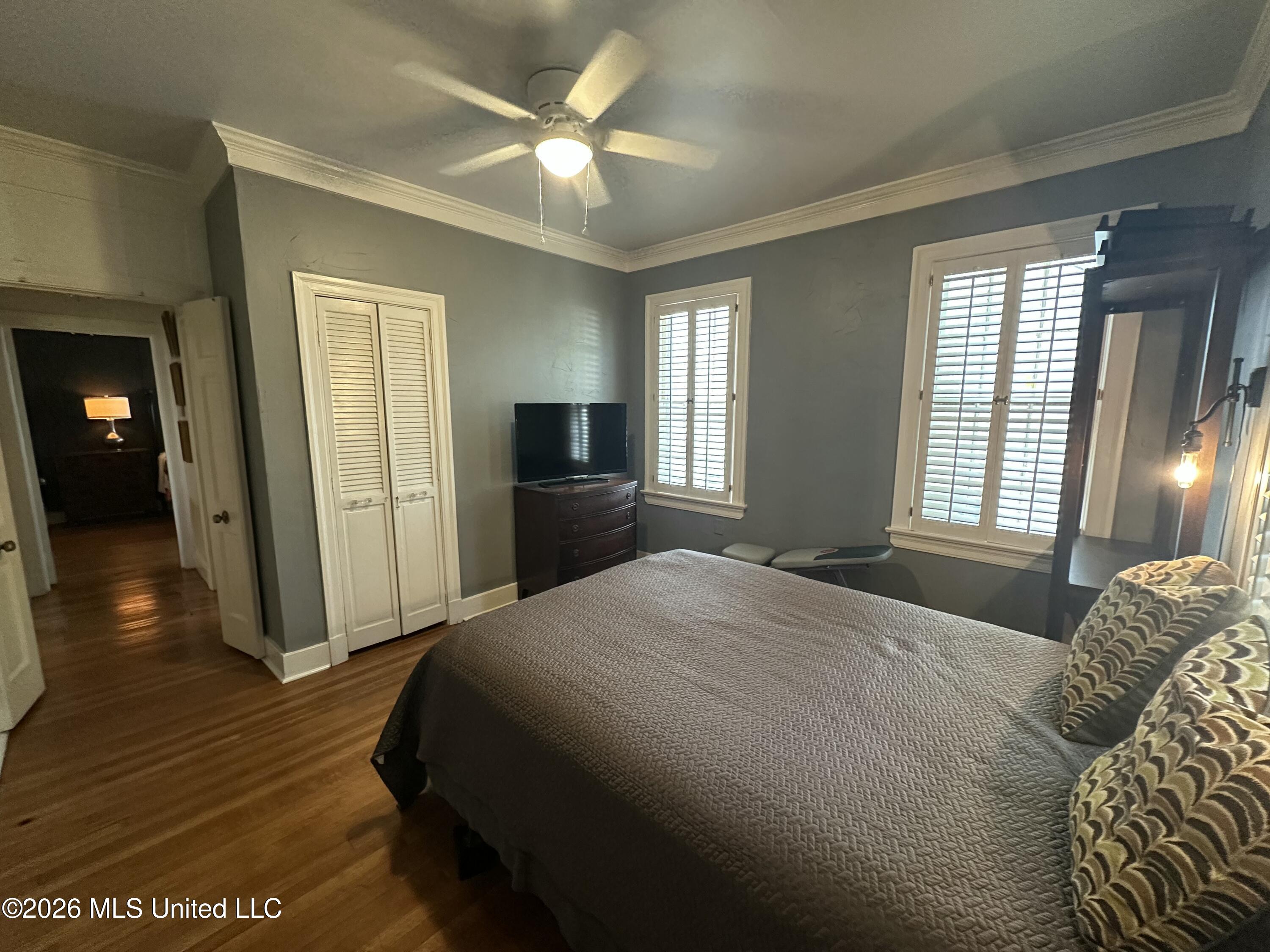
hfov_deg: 102.1
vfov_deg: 85.7
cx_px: 635
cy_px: 476
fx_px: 514
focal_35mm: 14
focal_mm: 2.22
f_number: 2.2
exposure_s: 1/60
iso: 640
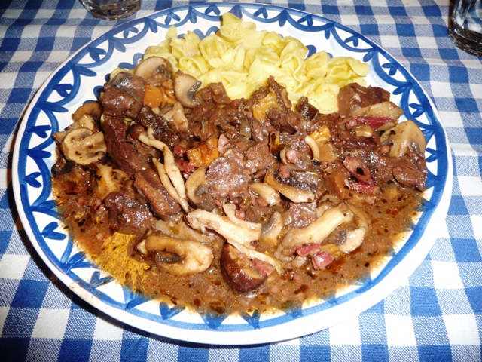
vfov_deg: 49.7
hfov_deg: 63.4
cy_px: 181
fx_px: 390
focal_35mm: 28
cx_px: 241
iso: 100
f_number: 3.3
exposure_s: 1/30
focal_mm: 4.7
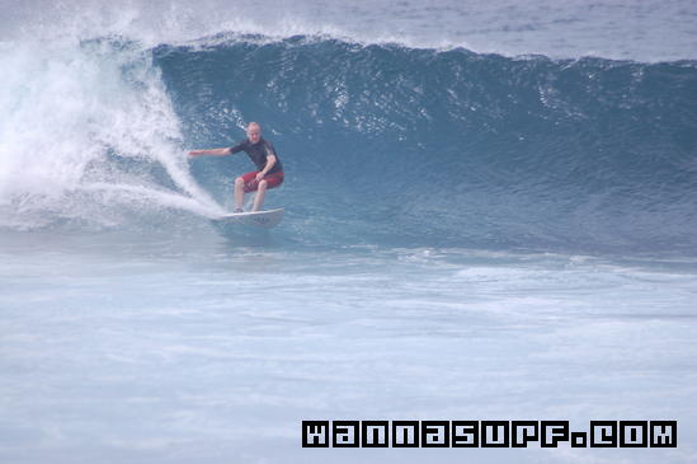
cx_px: 348
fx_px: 8705
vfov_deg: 3.0
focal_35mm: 450
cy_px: 232
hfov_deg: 4.6
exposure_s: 1/1000
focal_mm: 300
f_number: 5.6
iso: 280
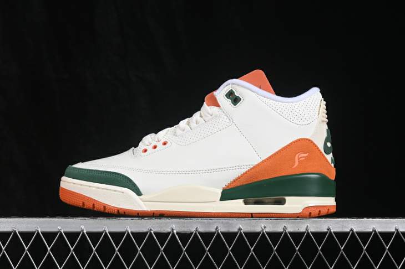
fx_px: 843
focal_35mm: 75
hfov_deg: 27.0
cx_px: 202
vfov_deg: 18.2
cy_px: 134
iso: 160
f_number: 8
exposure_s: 1/80
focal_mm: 50
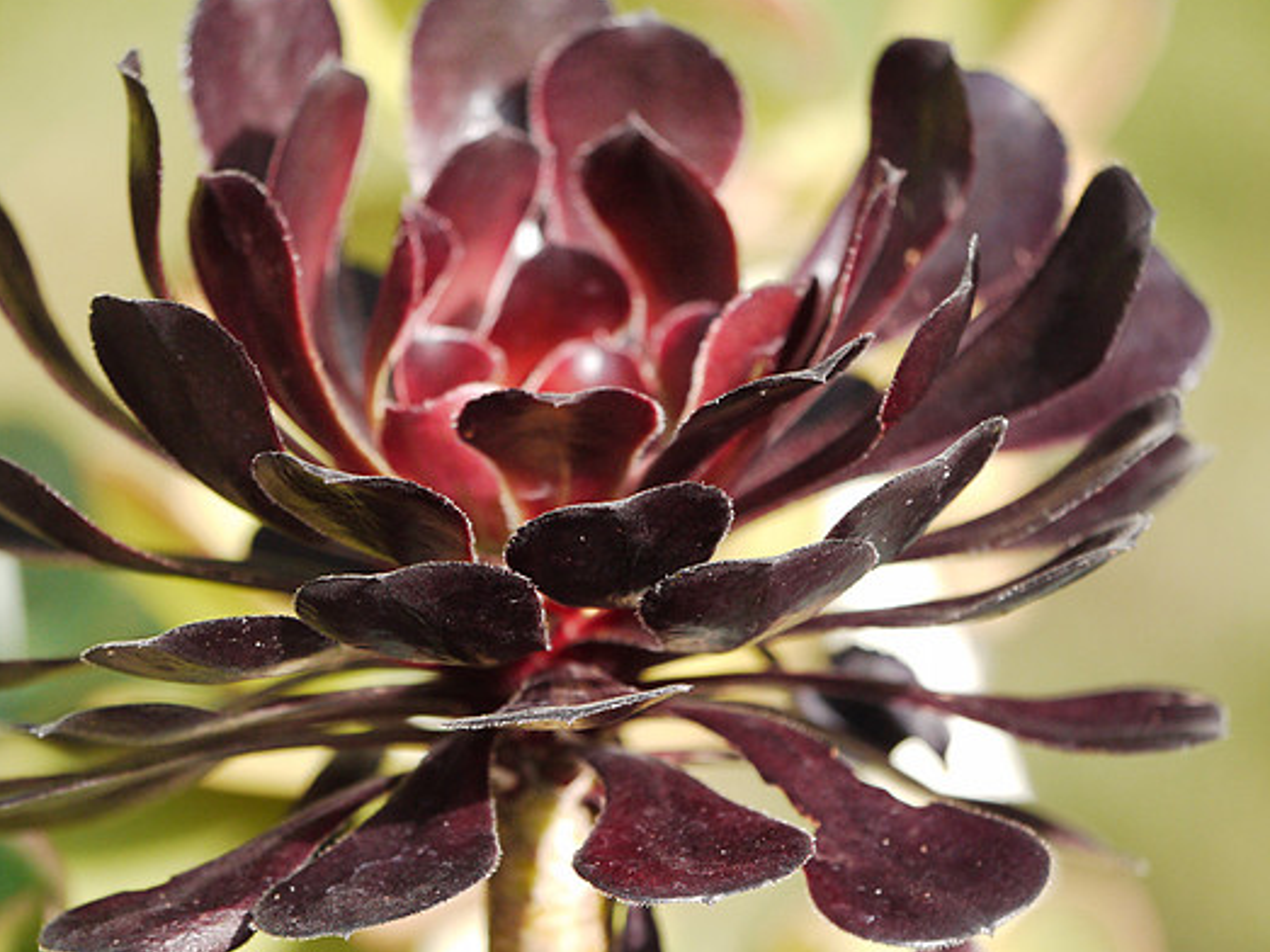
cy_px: 453
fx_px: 14892
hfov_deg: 4.9
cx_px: 597
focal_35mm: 406
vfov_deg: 3.7
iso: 640
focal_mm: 183
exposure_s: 1/800
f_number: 4.8
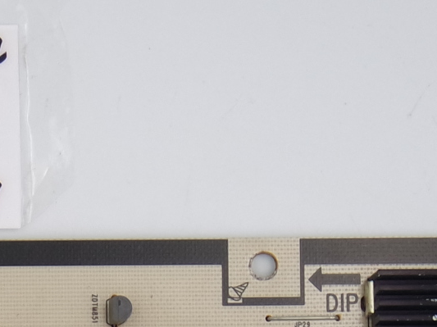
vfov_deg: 6.2
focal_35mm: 231
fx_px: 2914
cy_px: 715
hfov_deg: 8.4
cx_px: -153
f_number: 4.5
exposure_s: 1/100
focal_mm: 16
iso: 160
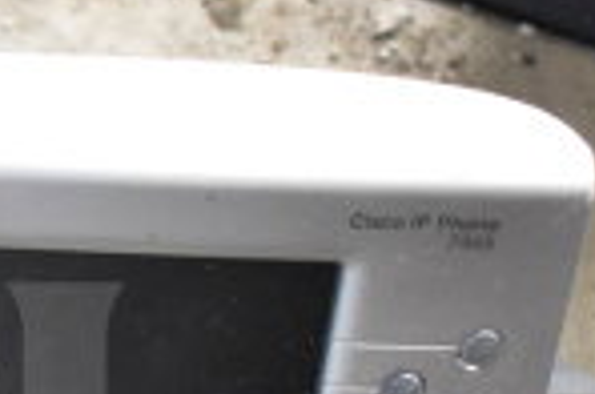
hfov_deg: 15.5
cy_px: 601
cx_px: -241
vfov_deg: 10.6
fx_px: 2045
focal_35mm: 124
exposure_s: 1/30
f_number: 3.5
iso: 5600
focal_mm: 20
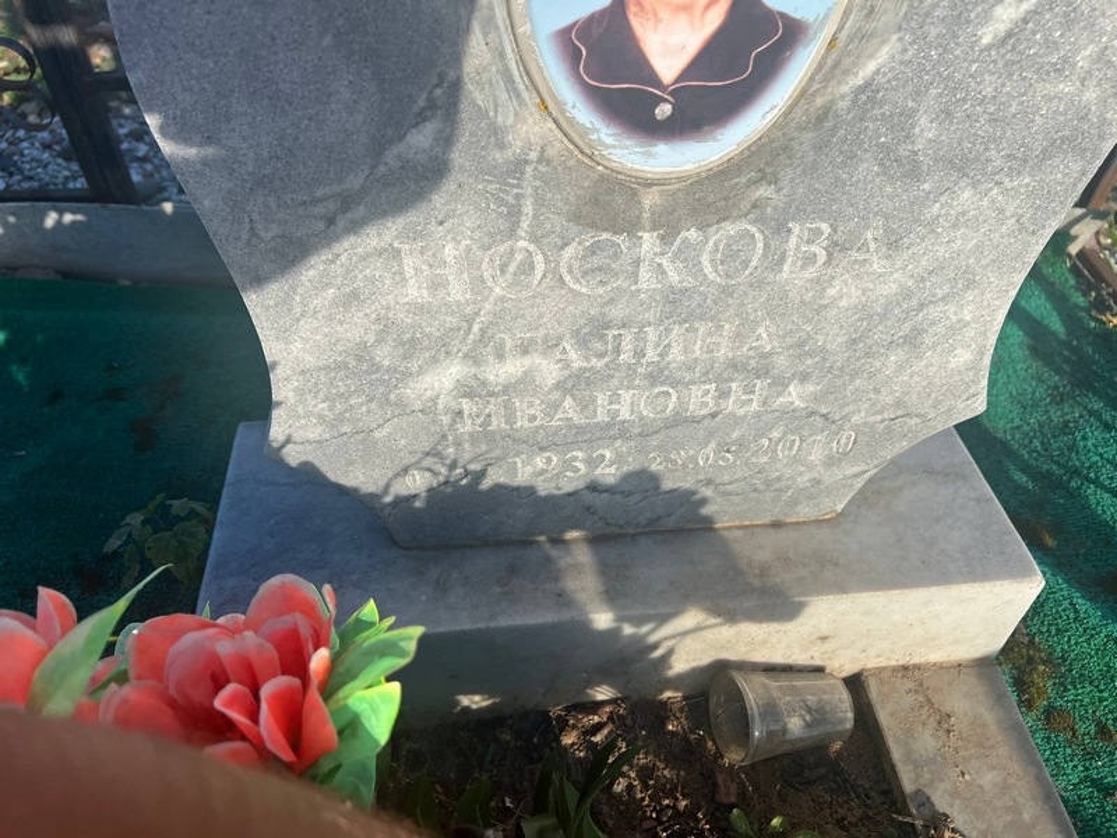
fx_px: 839
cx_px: 558
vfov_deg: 53.1
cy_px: 419
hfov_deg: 67.3
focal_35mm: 26
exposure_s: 1/3831
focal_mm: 5.7
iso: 50
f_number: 1.5
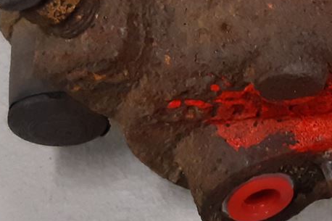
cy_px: -66
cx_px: 291
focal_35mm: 121
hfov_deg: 16.7
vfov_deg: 11.0
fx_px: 1115
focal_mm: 3.93
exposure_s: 1/50
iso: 160
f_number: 1.7
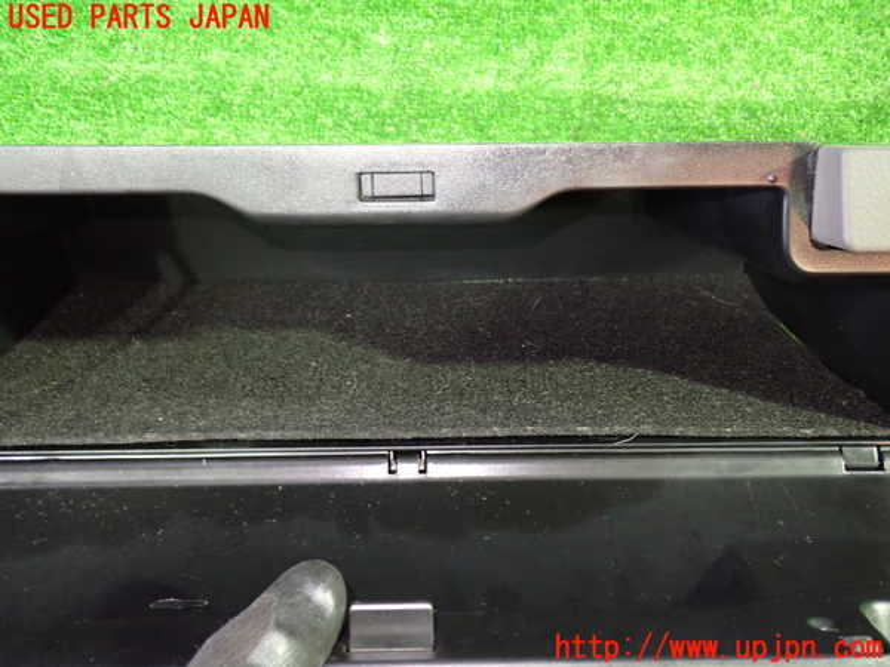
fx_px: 823
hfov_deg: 56.8
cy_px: 334
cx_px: 445
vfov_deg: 44.2
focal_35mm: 32
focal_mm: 5.79
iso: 800
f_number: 2.4
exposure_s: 1/13
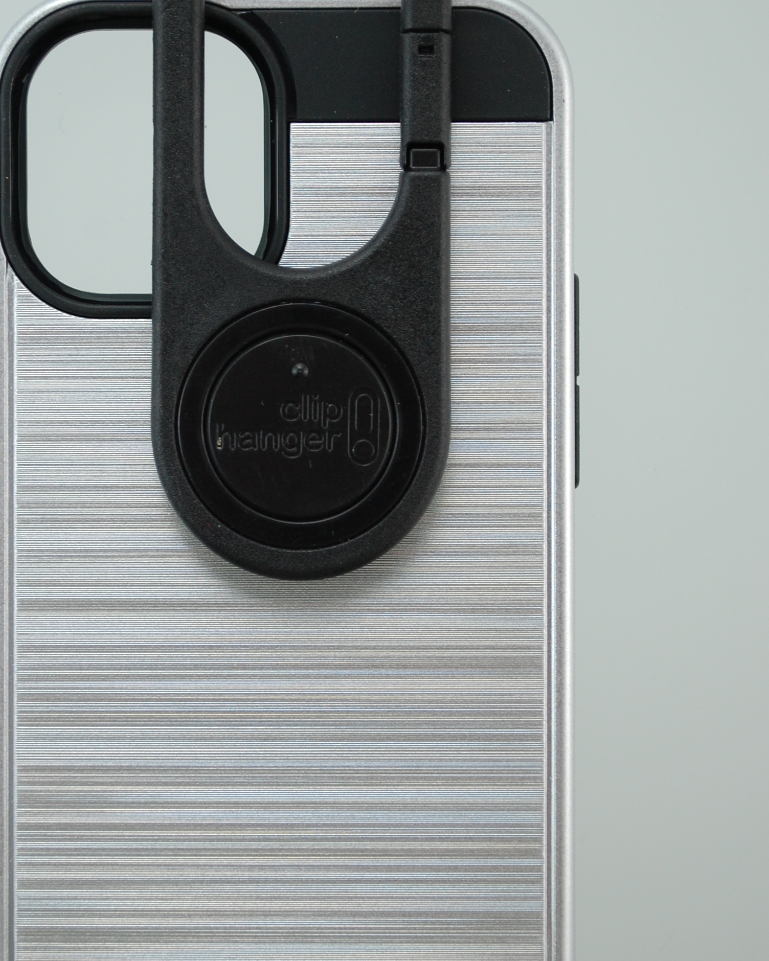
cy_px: 436
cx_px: 300
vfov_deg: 23.6
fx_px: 2304
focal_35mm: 81
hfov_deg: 18.9
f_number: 5.3
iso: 400
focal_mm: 36
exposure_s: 1/60
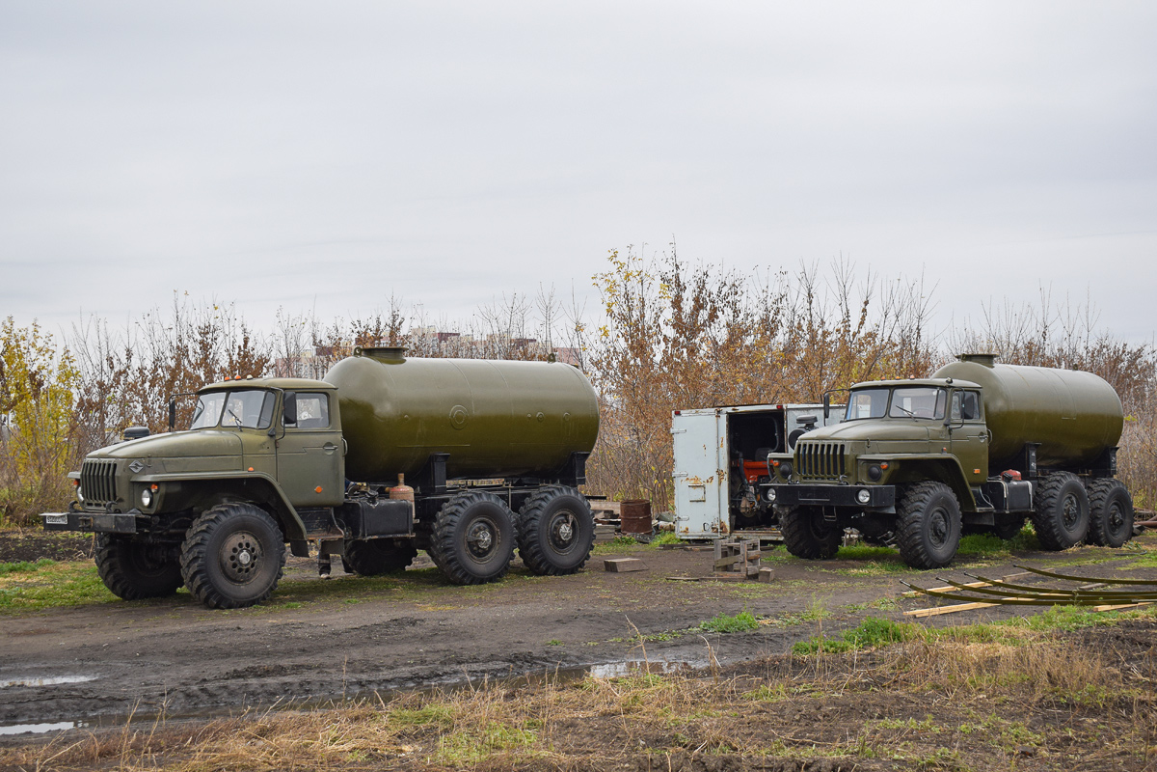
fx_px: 1446
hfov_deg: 43.6
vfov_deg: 29.9
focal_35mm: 45
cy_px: 386
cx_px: 578
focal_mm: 30
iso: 400
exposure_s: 1/500
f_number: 5.6
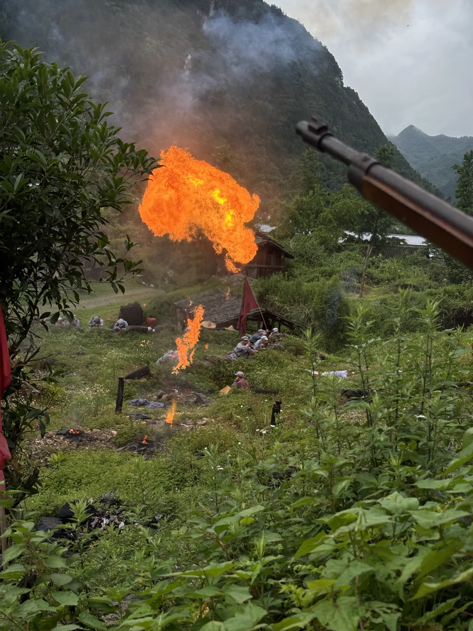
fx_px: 947
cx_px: 236
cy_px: 316
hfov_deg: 28.0
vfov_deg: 36.8
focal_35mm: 52
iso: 32
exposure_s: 1/2151
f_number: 1.6
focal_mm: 5.96
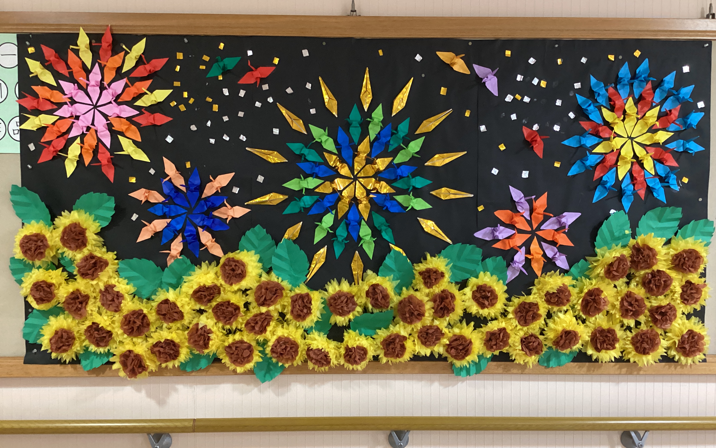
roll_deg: -0.6
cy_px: 243
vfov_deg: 38.3
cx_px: 358
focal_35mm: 33
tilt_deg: -2.5
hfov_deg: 58.1
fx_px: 644
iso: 400
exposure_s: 1/40
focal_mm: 3.3
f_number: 2.4
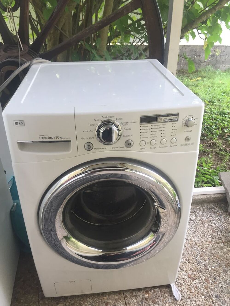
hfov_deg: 48.2
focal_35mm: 29
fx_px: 257
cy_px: 153
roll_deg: +2.1
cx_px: 115
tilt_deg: -30.7
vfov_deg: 61.7
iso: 40
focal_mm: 4.15
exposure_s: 1/33
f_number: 2.2
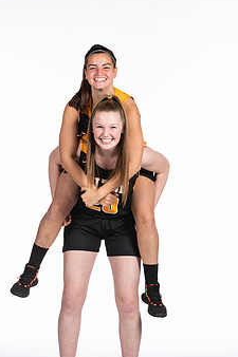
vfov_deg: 14.7
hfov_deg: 9.8
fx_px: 1390
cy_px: 205
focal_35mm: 140
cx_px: 105
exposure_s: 1/100
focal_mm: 70
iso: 100
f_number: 5.6
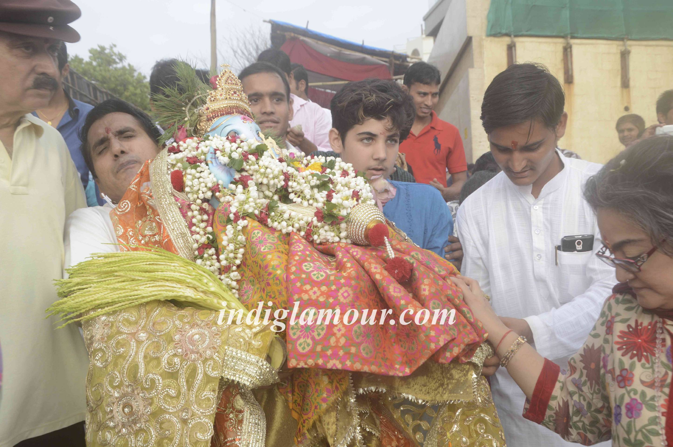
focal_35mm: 42
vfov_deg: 31.8
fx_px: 784
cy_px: 224
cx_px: 336
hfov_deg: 46.4
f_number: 8
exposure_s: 1/160
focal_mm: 28
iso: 400
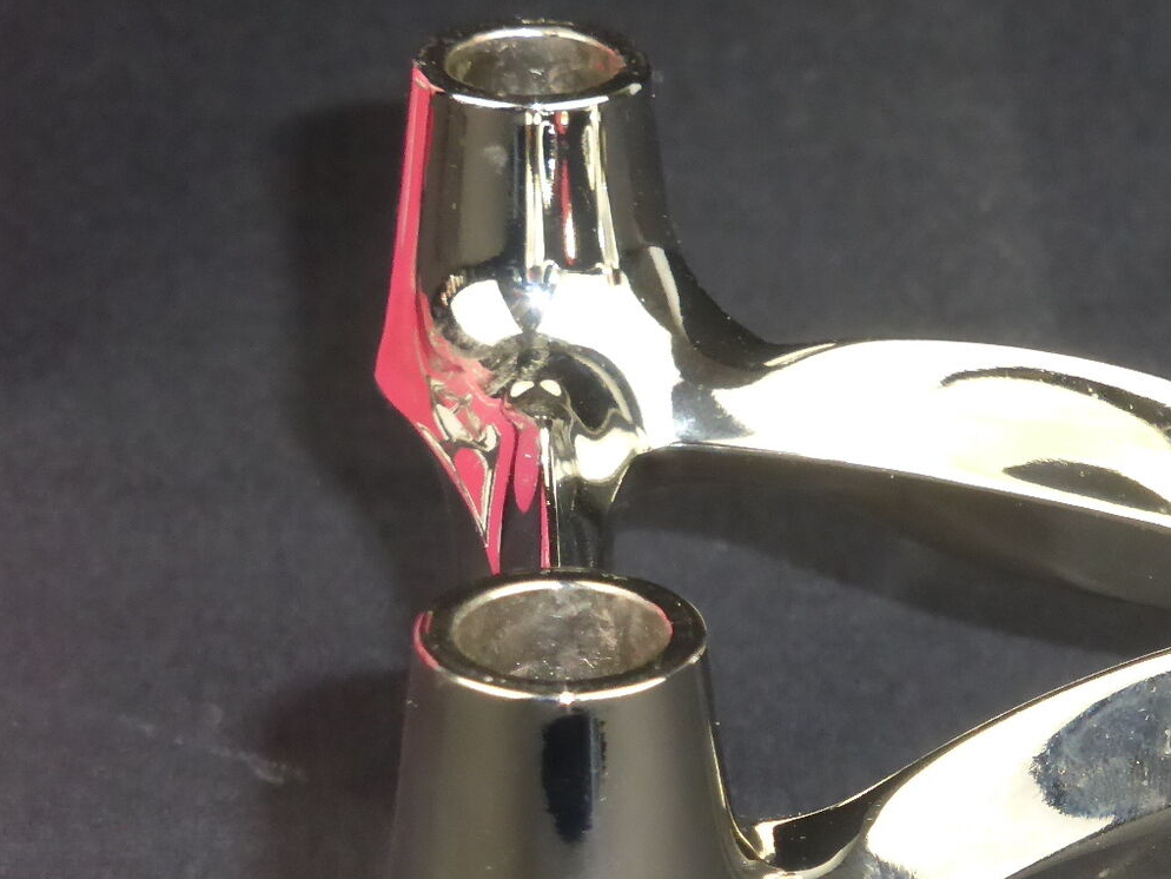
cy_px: 802
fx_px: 5786
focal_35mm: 171
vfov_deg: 8.7
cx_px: 1004
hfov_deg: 11.5
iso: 400
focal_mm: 15.1
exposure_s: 1/60
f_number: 5.2
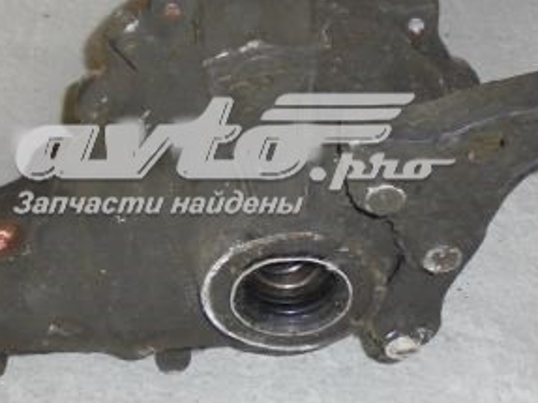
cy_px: 150
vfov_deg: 25.1
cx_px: 229
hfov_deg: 33.2
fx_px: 901
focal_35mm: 58
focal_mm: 4.6
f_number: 3.5
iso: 200
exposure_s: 1/30
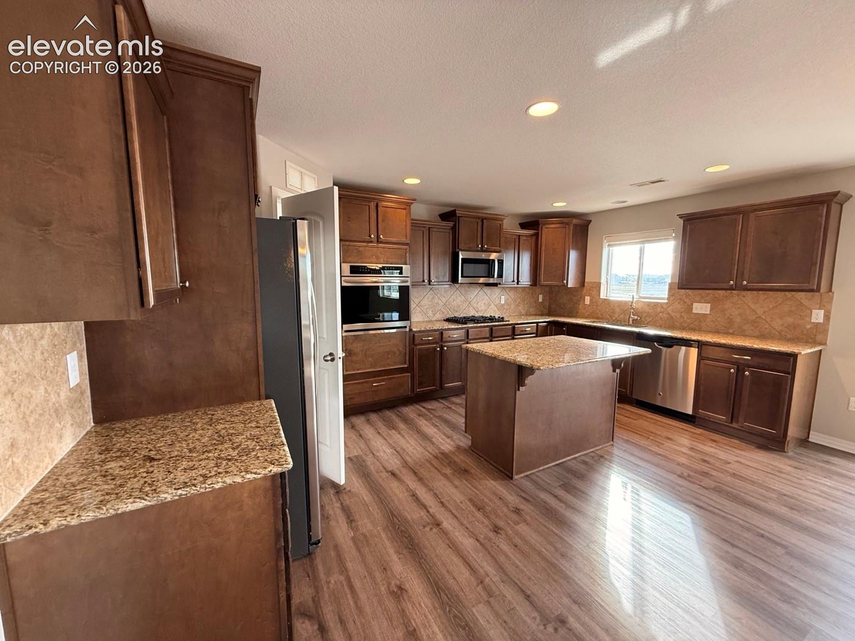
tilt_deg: -5.4
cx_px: 428
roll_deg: +0.5
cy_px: 320
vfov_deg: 85.7
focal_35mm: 14
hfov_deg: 102.1
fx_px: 346
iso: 320
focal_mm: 2.22
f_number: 2.2
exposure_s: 1/86
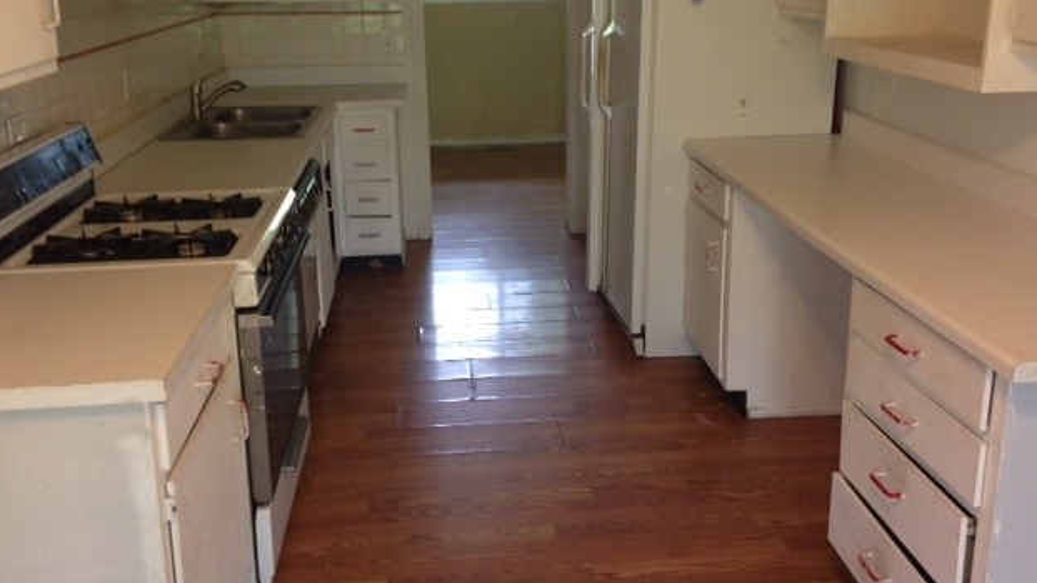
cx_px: 518
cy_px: 213
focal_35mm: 37
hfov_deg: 54.0
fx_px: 1017
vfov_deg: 31.8
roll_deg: +2.2
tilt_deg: -13.2
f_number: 2.4
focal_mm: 4.12
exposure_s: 1/20
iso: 80
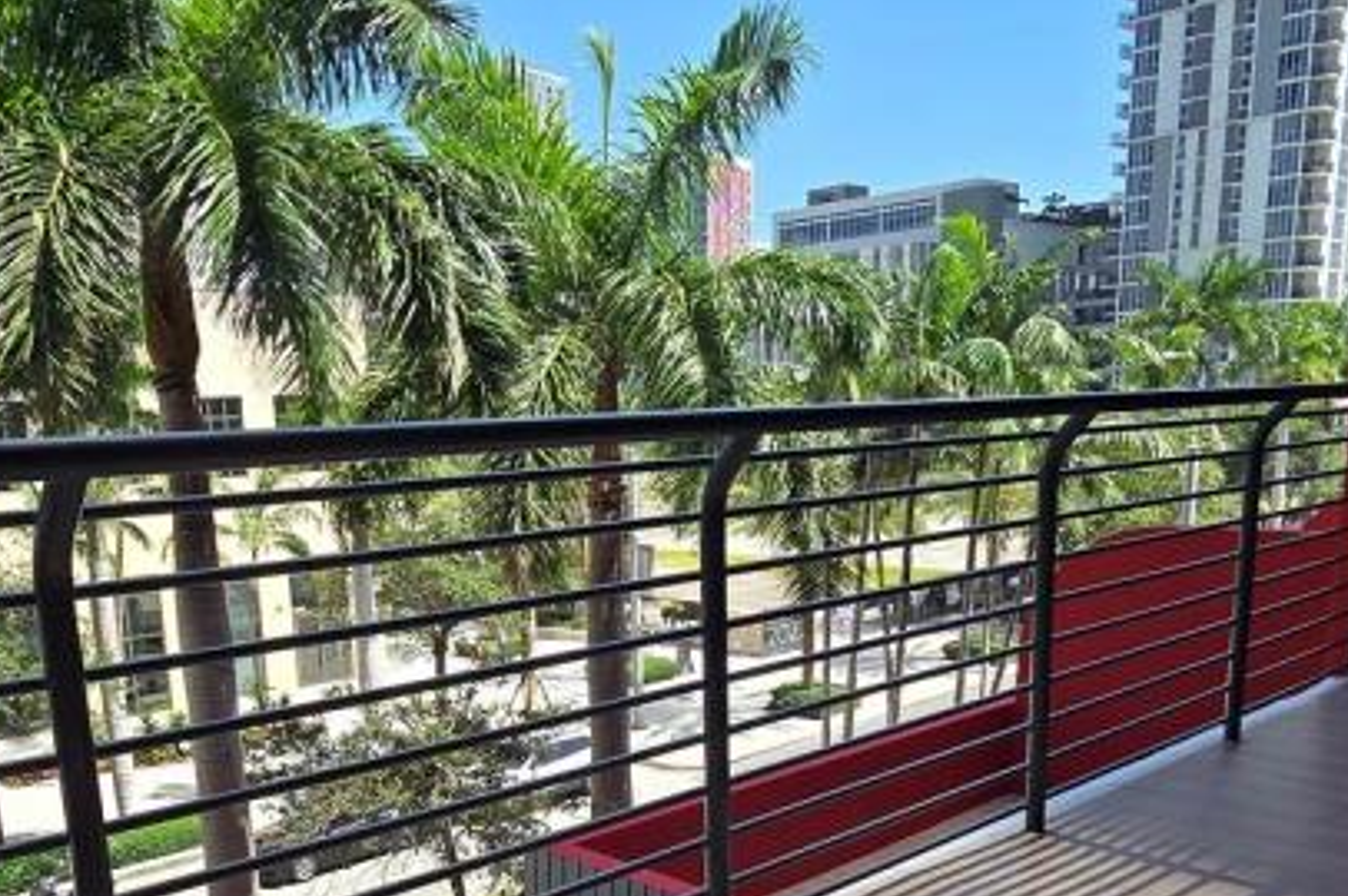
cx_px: 591
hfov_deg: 58.6
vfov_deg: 39.5
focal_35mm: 32
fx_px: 1197
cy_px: 710
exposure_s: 1/1205
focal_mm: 2.2
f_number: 2.2
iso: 50
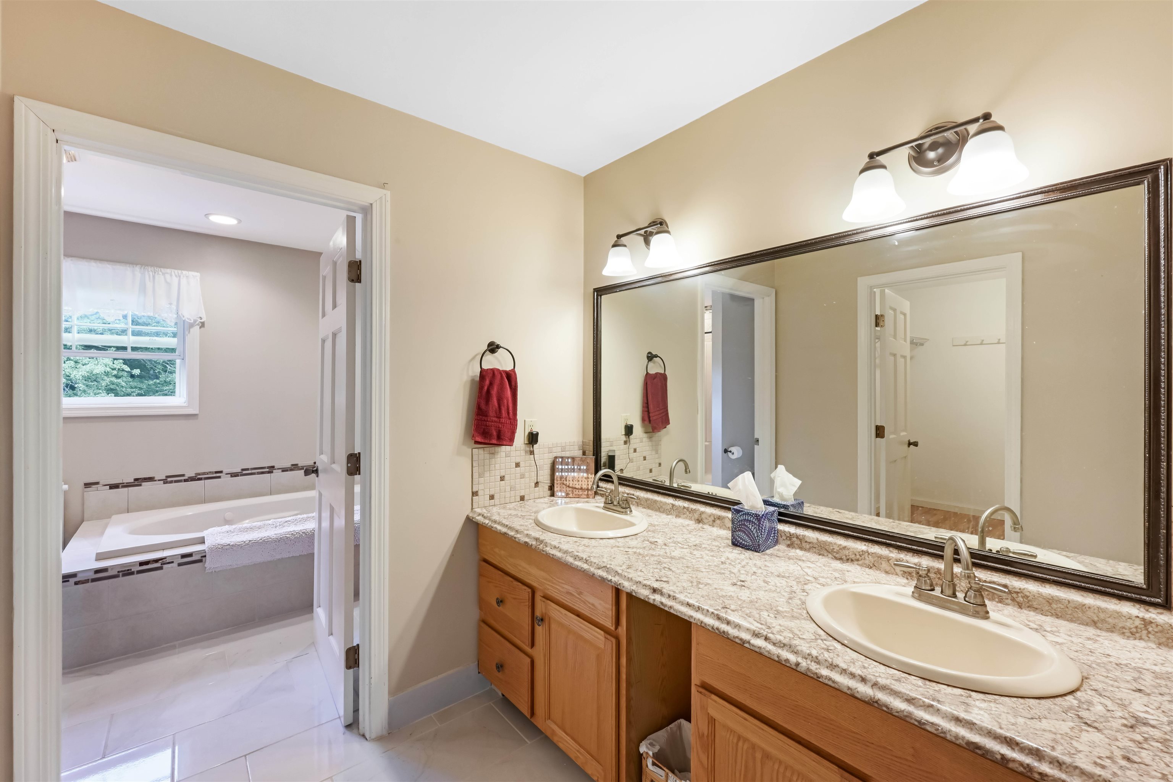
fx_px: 456
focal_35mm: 14
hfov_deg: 104.3
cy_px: 391
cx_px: 586
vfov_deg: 81.2
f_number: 14
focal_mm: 14
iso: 1000
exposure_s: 1/4
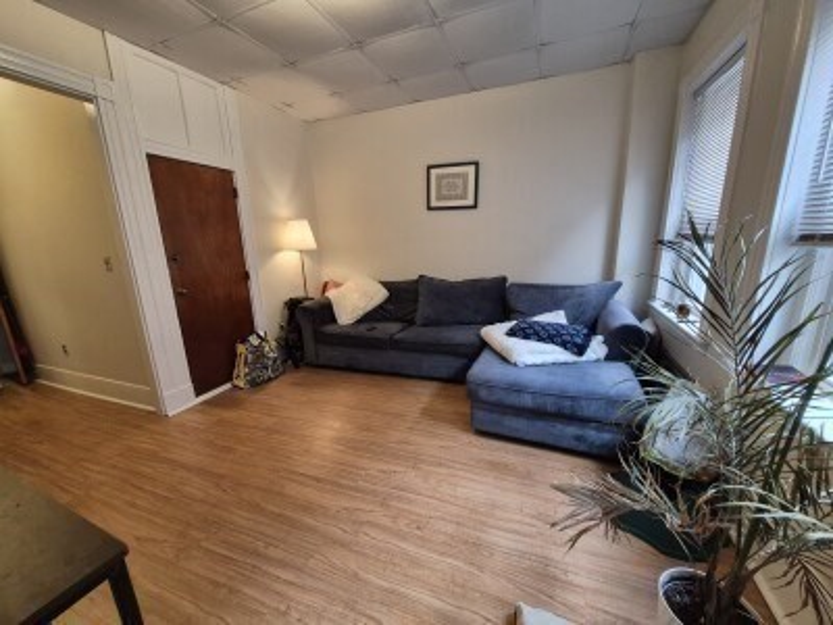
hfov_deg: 106.2
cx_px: 416
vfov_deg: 89.9
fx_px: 313
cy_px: 312
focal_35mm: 13
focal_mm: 1.74
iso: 250
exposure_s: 1/60
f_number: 2.2
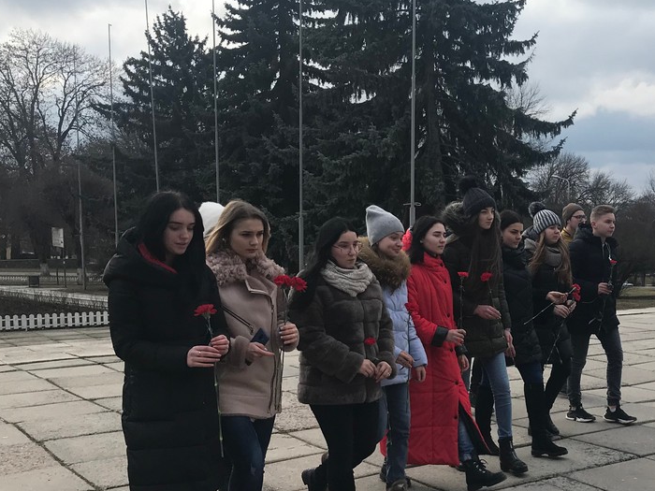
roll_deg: -1.7
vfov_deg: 30.1
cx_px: 540
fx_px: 908
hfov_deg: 38.0
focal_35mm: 48
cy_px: 321
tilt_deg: -6.8
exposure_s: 1/1681
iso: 20
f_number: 1.8
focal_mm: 3.99
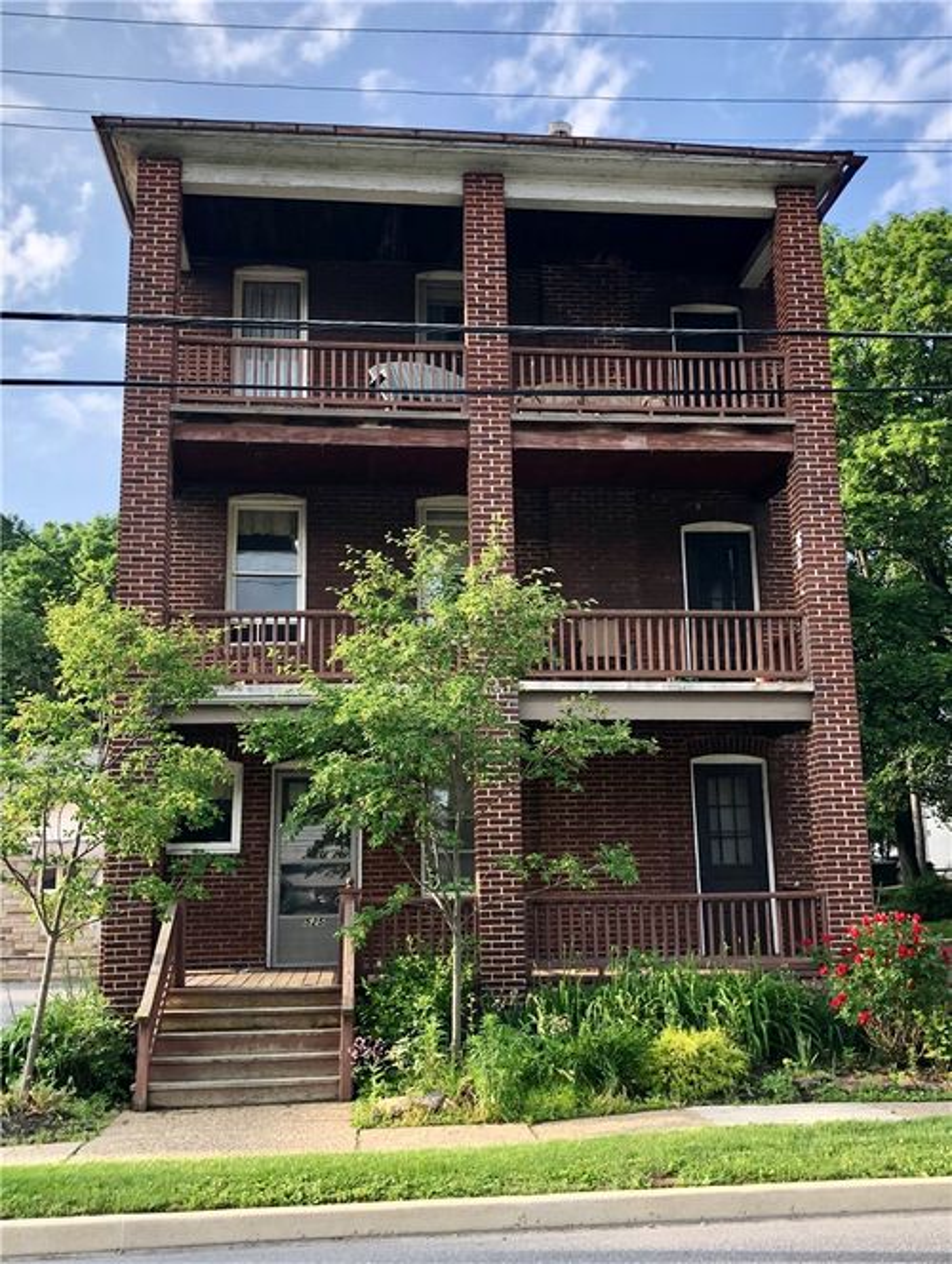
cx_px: 476
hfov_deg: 49.9
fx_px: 1024
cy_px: 632
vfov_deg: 63.4
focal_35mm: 28
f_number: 1.8
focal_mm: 4
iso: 20
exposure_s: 1/476
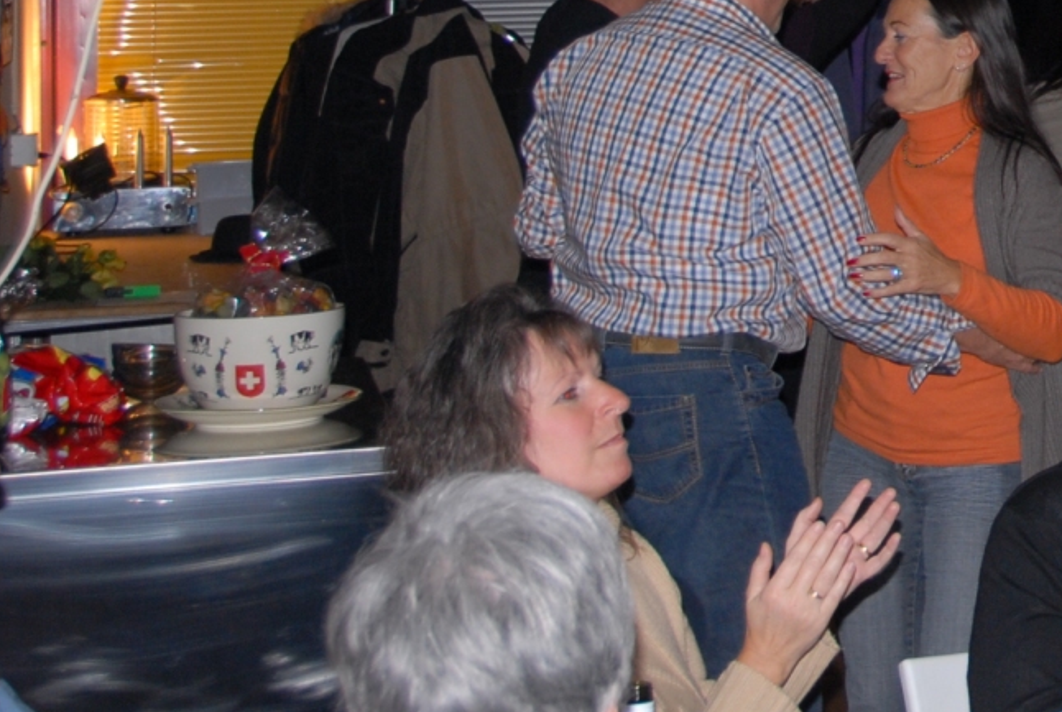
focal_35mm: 108
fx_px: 3191
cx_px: 1443
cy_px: -161
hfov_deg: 17.5
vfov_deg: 12.4
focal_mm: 26
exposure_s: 1/60
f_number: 4
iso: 320
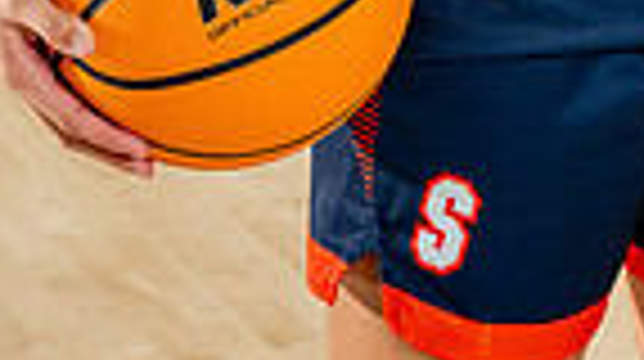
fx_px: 2643
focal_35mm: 155
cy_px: -554
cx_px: 482
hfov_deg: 13.8
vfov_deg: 7.2
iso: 640
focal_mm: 47
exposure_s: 1/250
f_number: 8
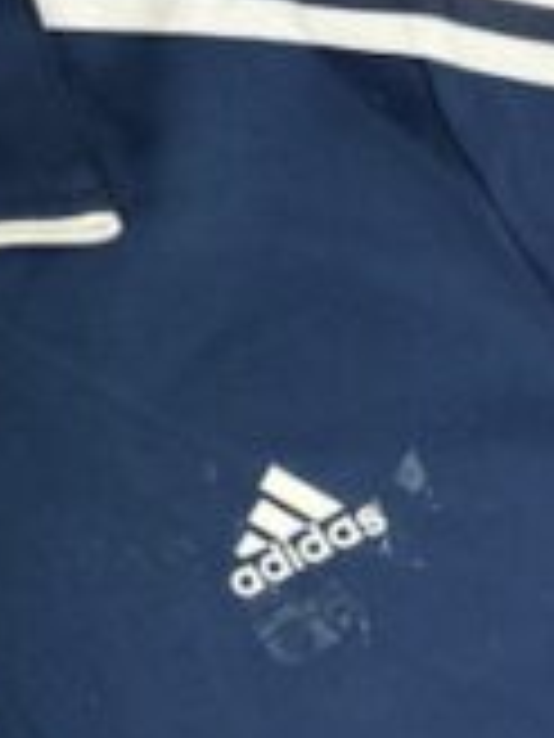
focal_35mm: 78
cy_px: 335
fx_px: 1664
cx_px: -180
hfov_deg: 17.6
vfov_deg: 25.0
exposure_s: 1/50
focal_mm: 6.76
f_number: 1.78
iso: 160
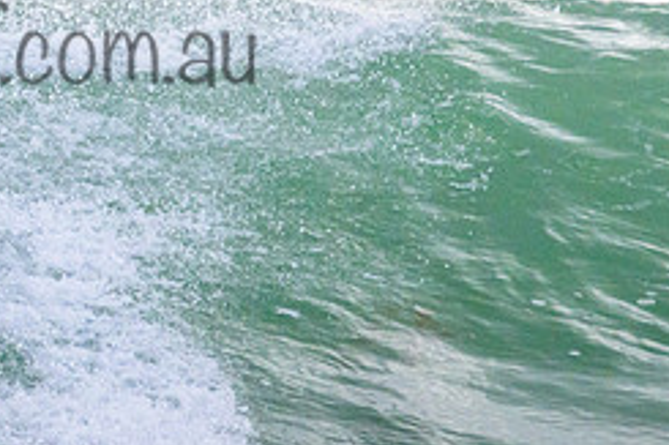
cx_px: -6
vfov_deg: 0.5
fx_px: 46388
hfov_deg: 0.8
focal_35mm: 2498
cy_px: -148
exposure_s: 1/2000
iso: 1800
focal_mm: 800
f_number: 11
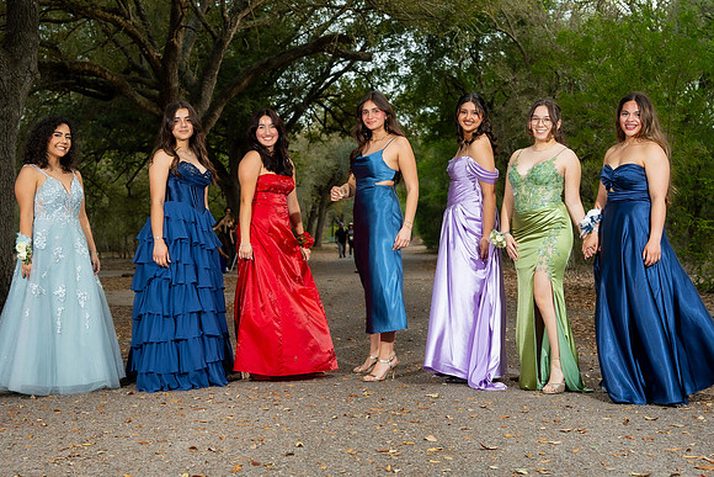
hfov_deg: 38.2
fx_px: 1032
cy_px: 238
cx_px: 357
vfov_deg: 26.0
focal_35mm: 52
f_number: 3.2
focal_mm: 35
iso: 250
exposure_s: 1/200
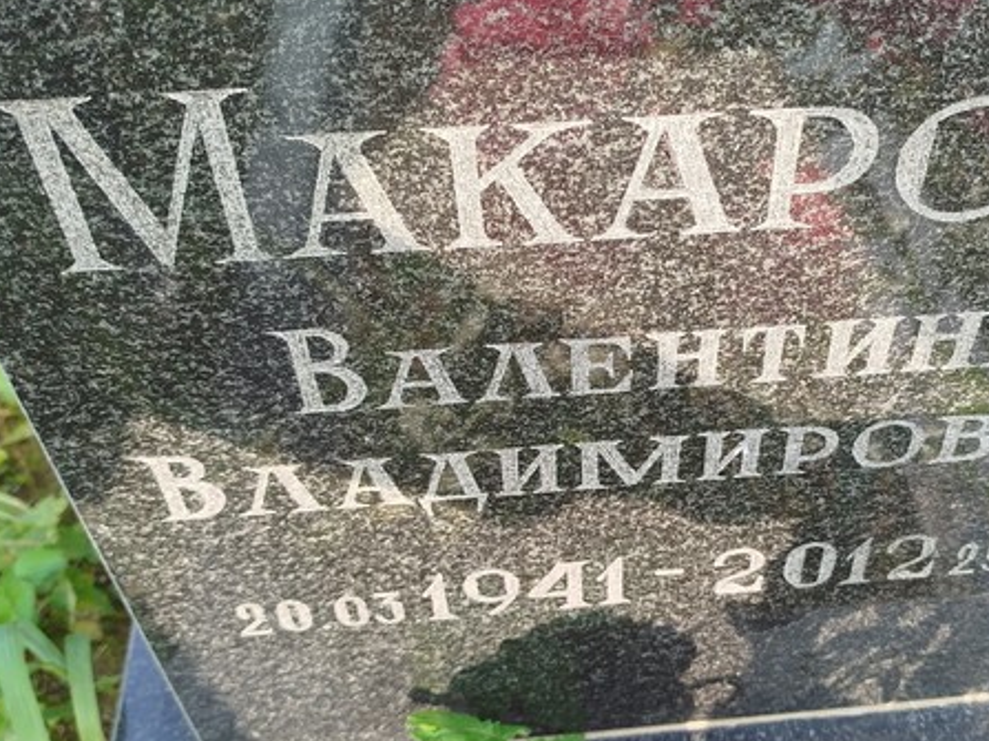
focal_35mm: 43
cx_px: 642
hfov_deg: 43.4
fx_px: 1228
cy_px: 383
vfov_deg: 33.6
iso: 50
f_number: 1.7
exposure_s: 1/136
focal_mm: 5.31
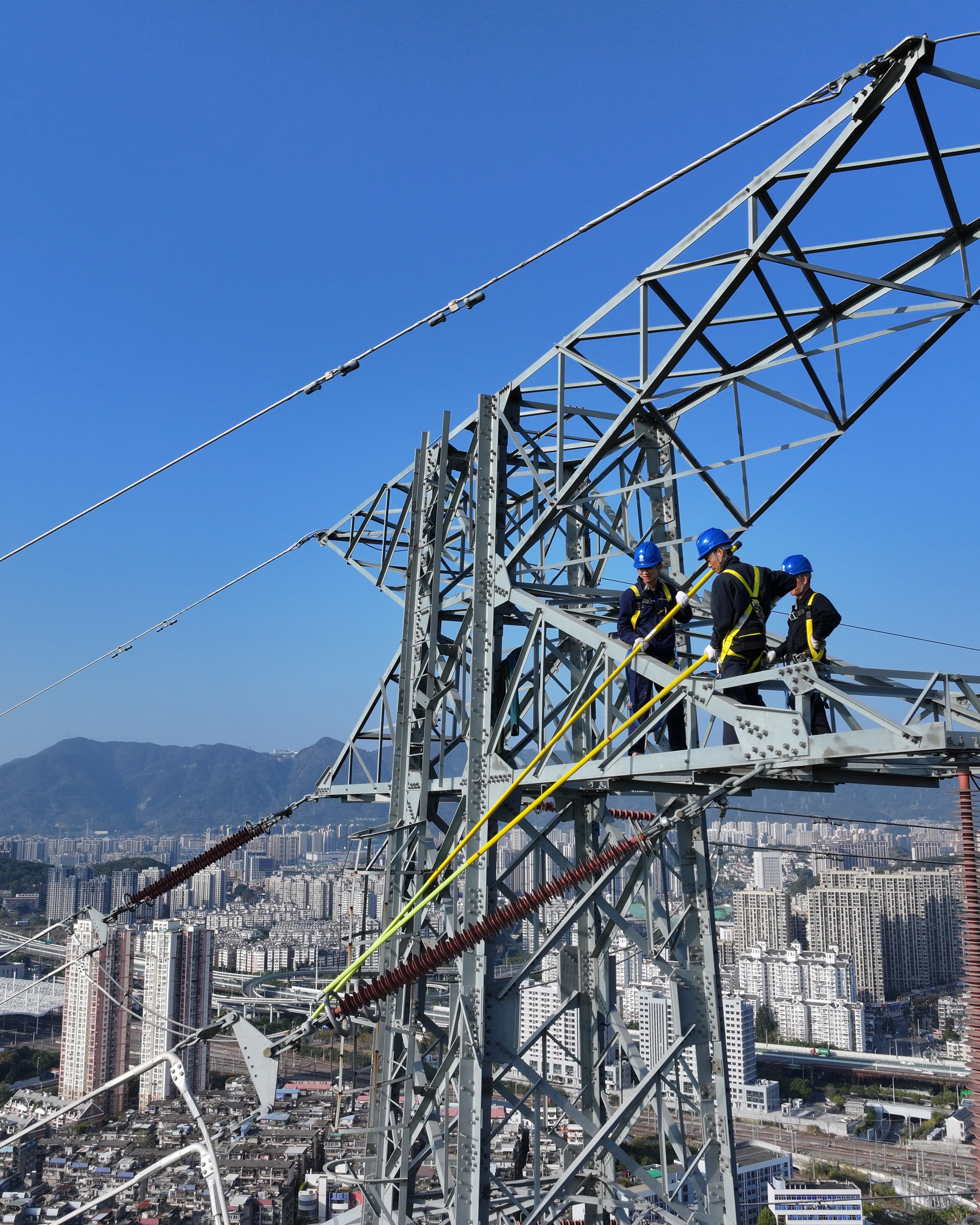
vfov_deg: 55.7
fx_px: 1160
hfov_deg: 45.8
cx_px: 474
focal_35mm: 32
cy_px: 616
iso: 100
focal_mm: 12.29
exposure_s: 1/240
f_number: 8
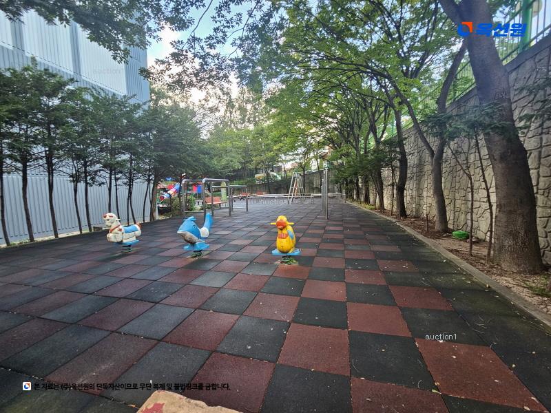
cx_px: 276
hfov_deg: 106.2
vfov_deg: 89.9
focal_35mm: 13
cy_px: 206
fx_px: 207
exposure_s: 1/60
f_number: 2.2
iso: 200
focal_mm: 2.2
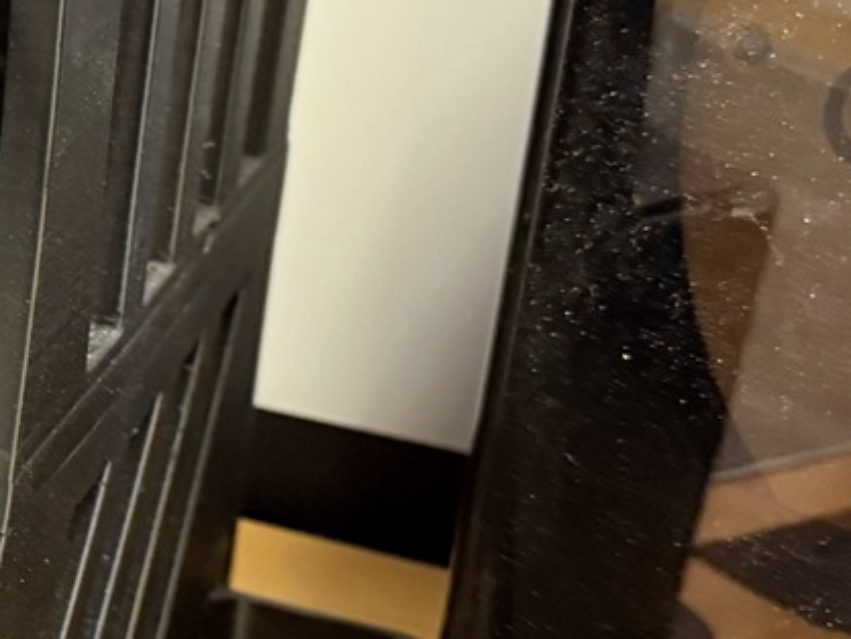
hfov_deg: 18.9
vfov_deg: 16.1
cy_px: 339
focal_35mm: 92
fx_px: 2262
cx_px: -408
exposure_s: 1/33
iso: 640
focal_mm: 6.76
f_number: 1.78
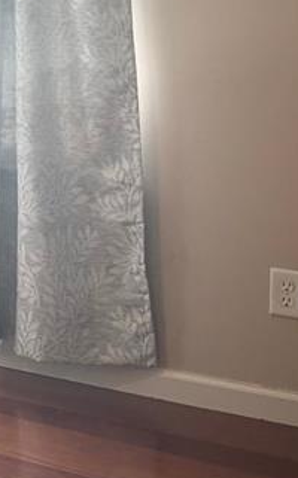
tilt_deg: -2.3
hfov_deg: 11.7
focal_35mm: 88
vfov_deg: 22.8
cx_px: -447
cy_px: 24
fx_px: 1146
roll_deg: +1.8
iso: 64
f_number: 1.6
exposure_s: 1/60
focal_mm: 5.96
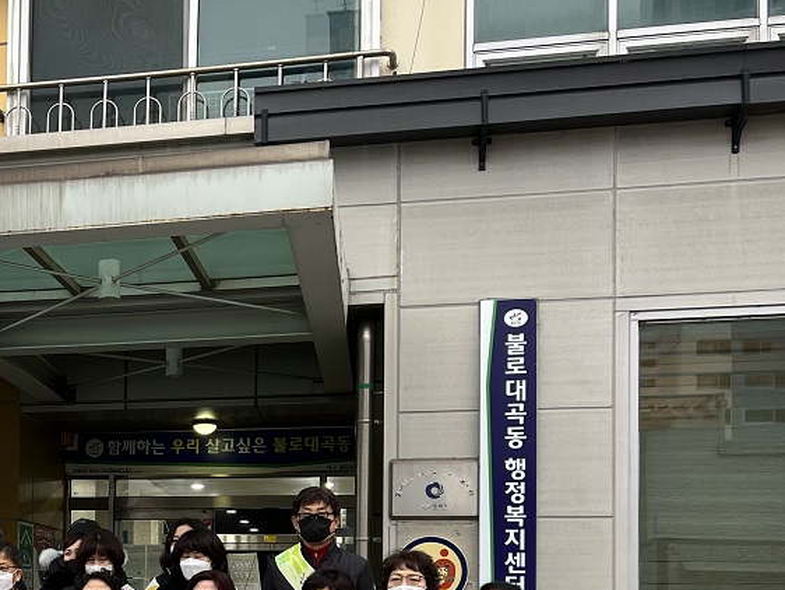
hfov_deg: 32.3
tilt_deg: +2.3
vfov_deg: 25.2
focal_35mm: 56
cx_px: 52
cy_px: 552
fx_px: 1270
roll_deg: -0.9
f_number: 1.5
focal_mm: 5.7
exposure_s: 1/121
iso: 80
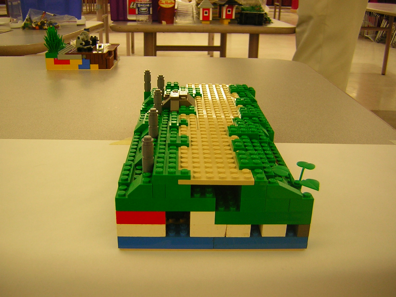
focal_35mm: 36
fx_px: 412
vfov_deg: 39.7
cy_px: 148
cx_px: 198
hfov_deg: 51.4
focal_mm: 4.7
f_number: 2.6
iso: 50
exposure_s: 1/6.7
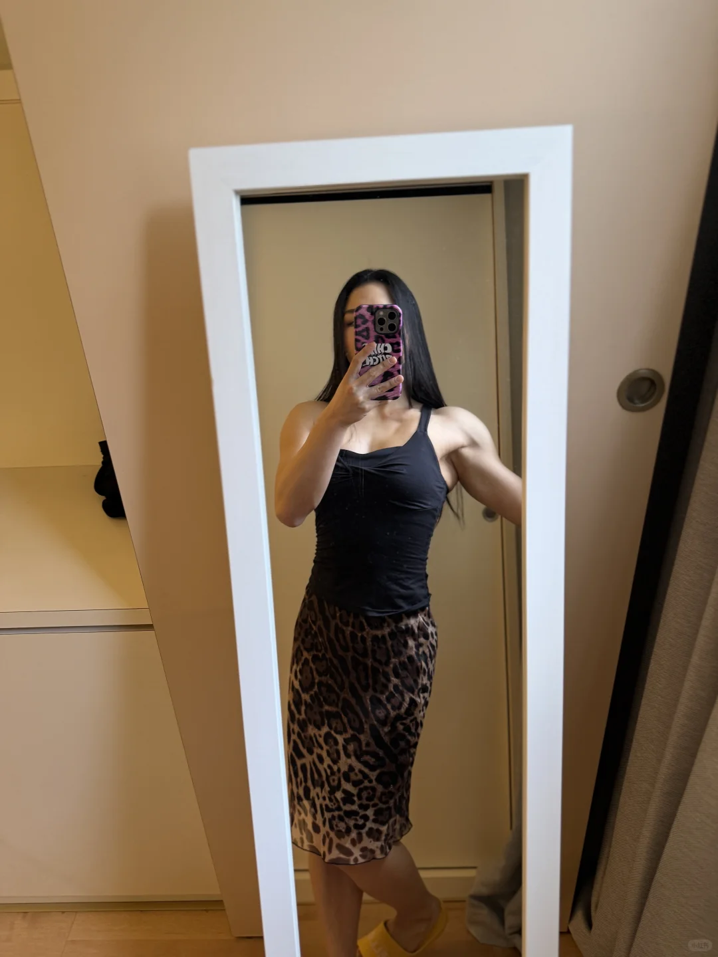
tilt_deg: -28.0
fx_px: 664
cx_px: 359
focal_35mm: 24
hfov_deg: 56.8
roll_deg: -1.0
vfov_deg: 71.6
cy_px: 478
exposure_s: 1/60
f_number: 1.78
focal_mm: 6.76
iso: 125
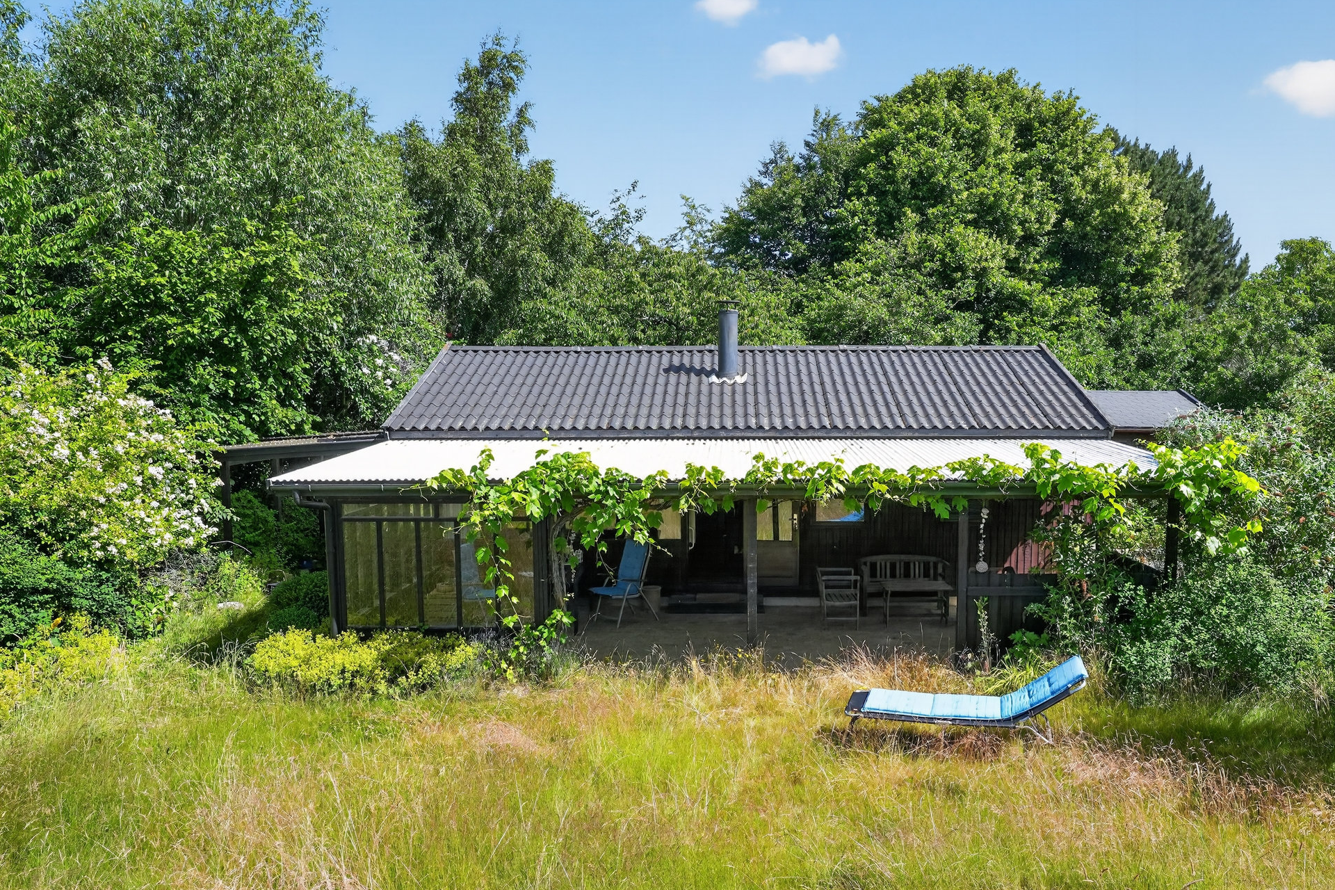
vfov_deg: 46.3
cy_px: 501
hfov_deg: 65.4
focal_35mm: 28
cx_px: 720
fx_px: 1038
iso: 400
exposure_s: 1/250
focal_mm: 21
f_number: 8
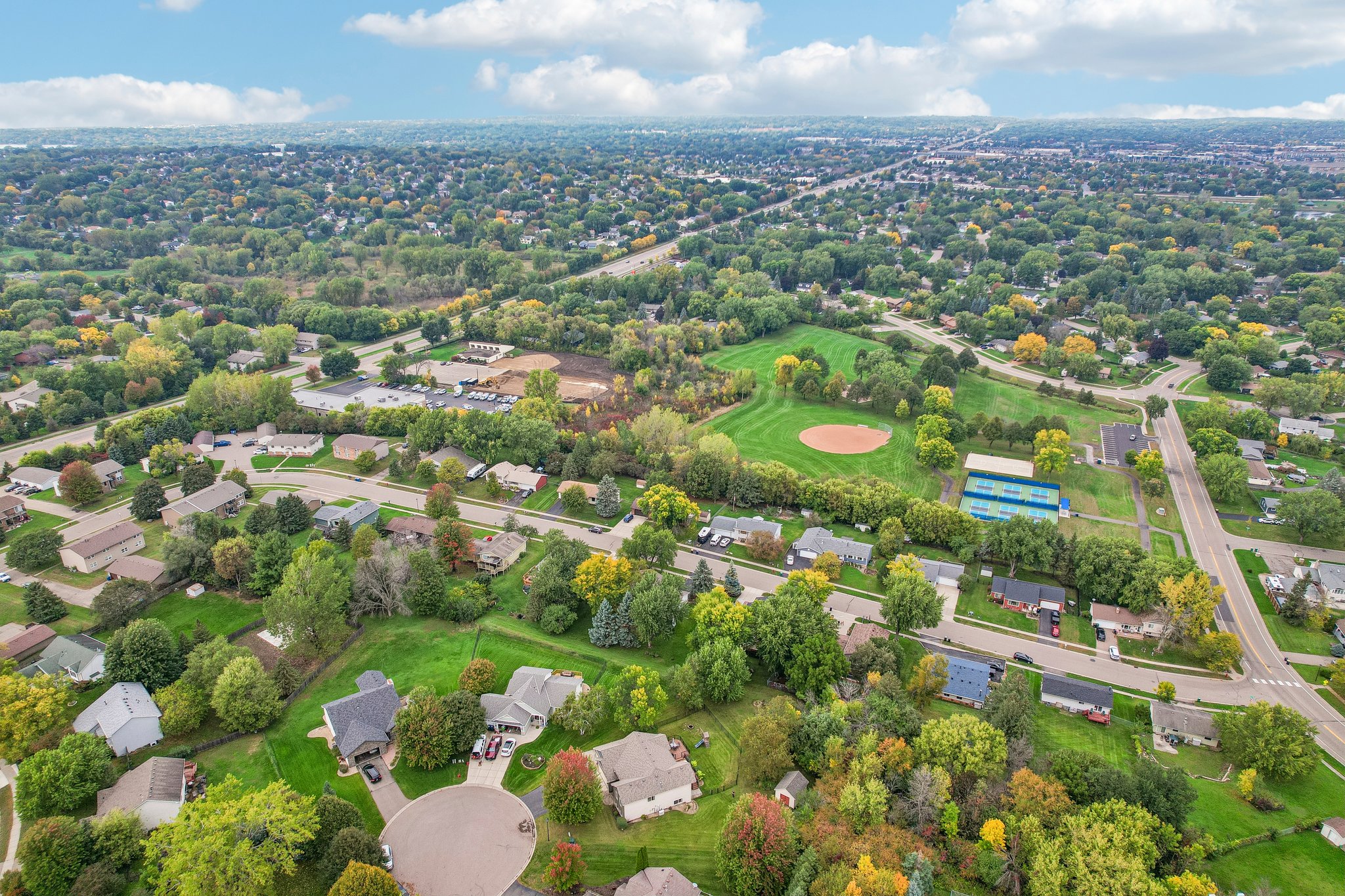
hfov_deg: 78.6
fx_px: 822
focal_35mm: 22
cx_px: 672
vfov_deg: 57.2
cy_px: 448
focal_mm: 8.4
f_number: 2.8
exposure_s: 1/640
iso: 120
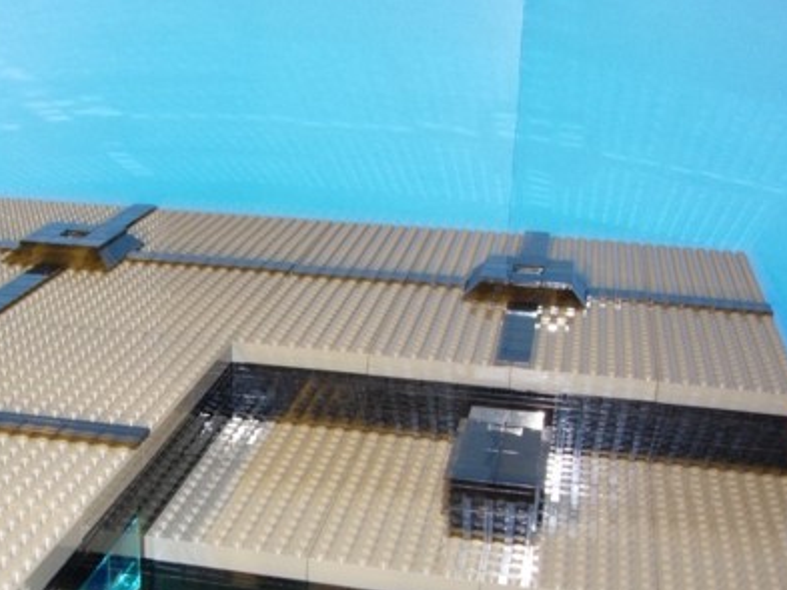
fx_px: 1319
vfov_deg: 25.1
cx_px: 226
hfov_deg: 32.8
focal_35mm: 58
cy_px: 380
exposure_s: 1/1.5
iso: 79
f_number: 2.8
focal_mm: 7.8
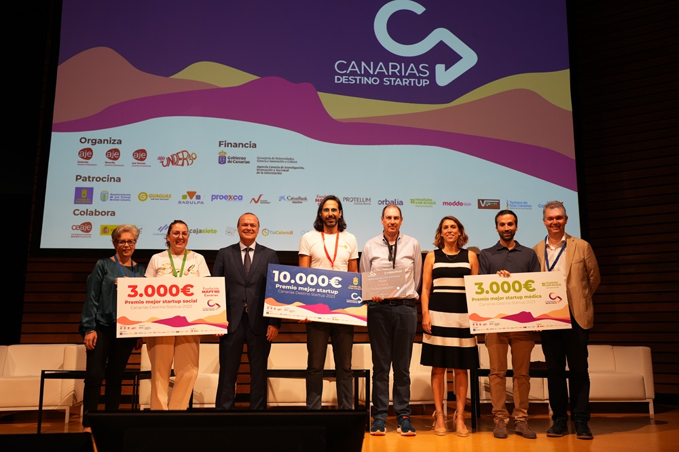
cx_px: 340
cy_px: 226
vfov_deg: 37.8
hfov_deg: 54.5
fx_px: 660
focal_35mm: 35
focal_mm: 35
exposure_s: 1/400
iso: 800
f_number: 2.5
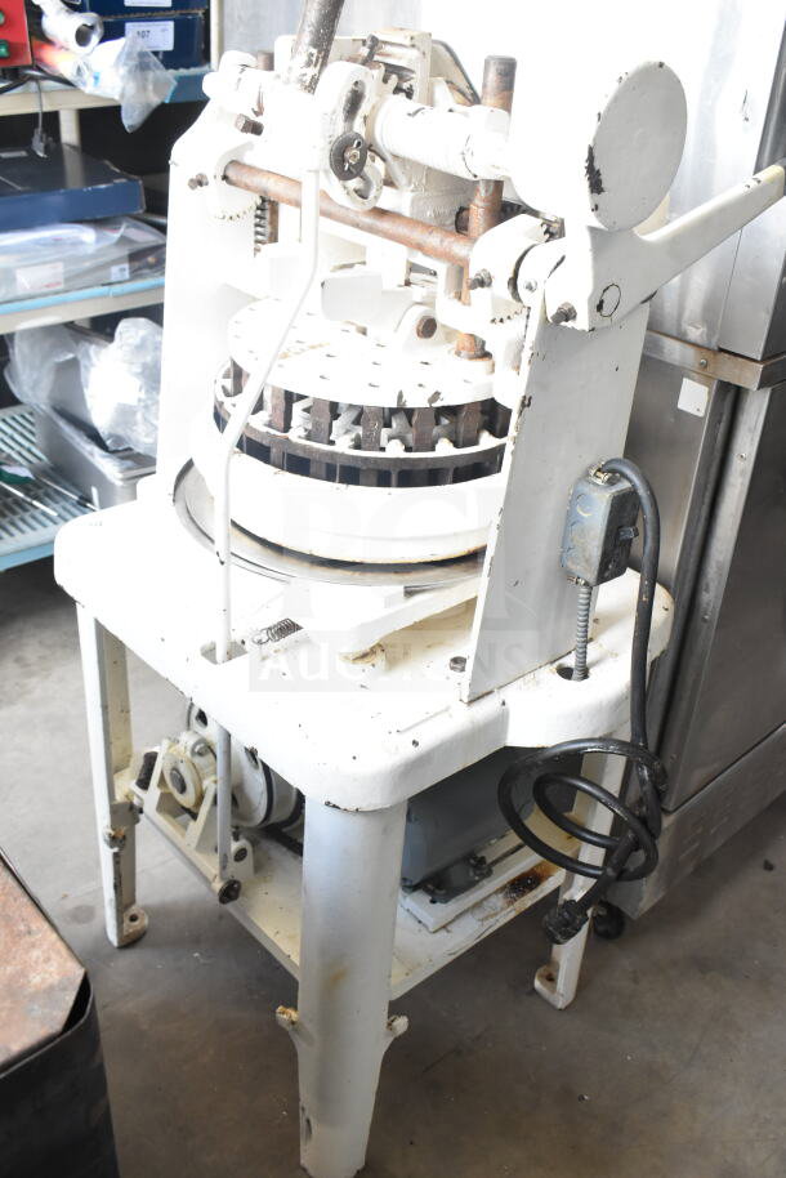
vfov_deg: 55.1
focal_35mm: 34
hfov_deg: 38.4
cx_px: 393
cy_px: 589
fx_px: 1129
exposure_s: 1/160
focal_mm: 23
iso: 1600
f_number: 6.3
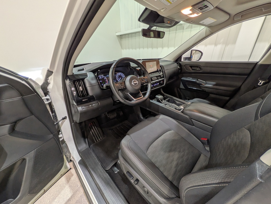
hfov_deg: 102.1
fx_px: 110
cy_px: 102
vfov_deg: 85.7
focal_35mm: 14
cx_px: 136
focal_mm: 1.83
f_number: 2.2
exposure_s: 1/40
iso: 59
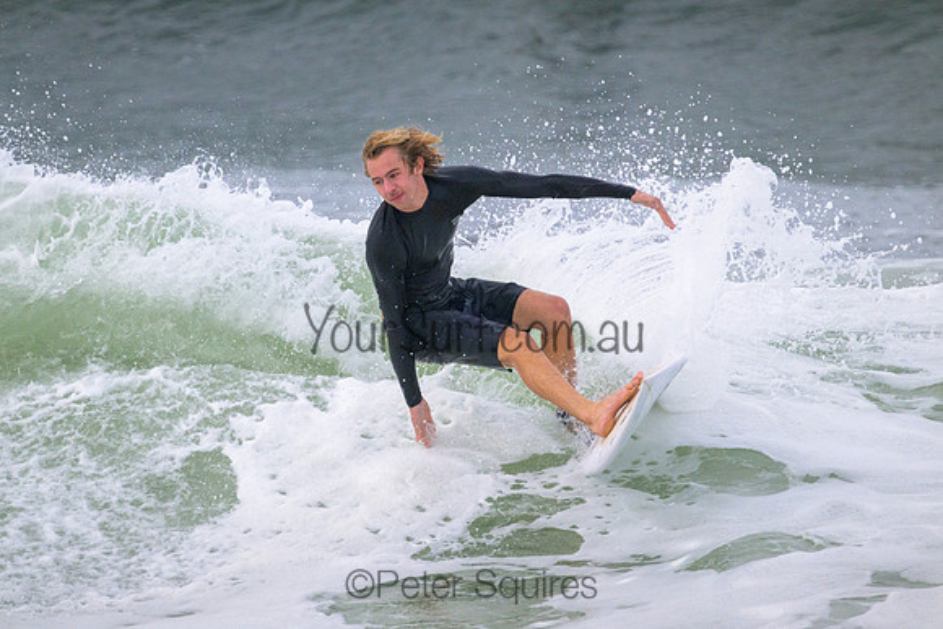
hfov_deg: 2.6
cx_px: 472
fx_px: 20959
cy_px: 314
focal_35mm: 800
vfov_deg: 1.7
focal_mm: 800
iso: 2800
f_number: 11
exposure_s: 1/3200
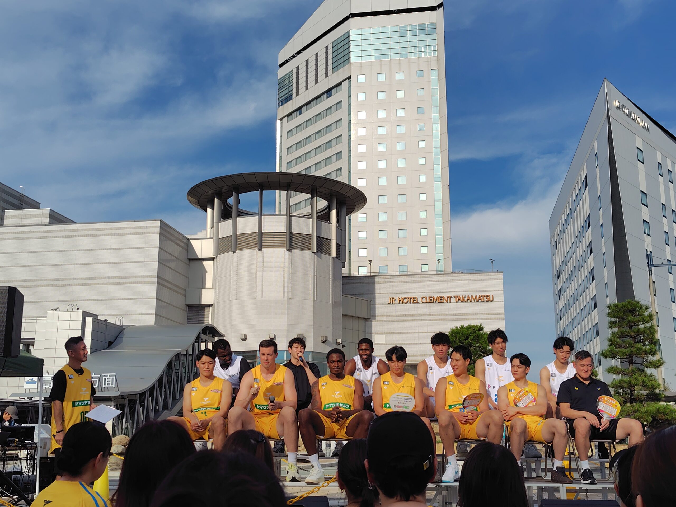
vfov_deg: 58.9
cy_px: 254
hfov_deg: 73.9
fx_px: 449
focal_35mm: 23
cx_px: 338
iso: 50
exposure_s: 1/2281
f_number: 1.9
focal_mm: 5.6
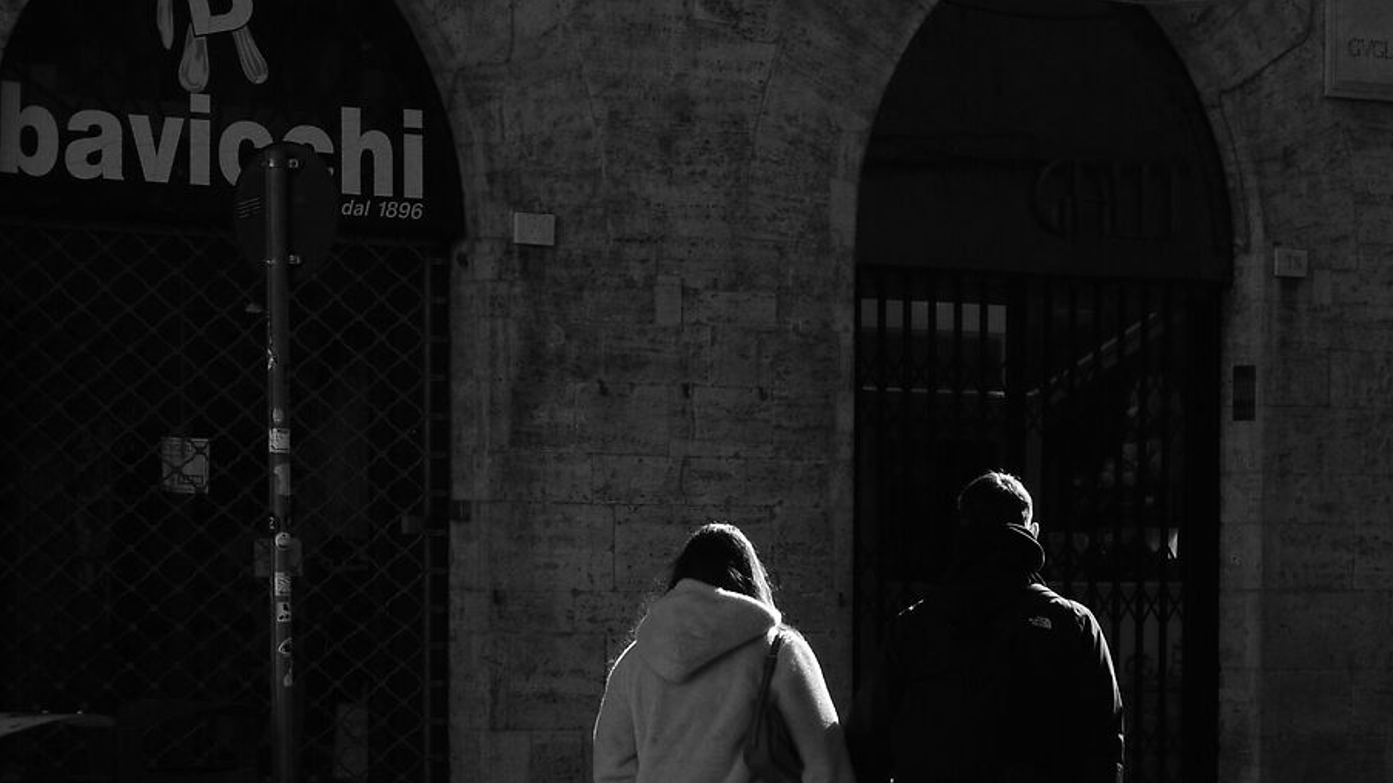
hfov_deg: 15.4
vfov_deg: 8.6
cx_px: 1096
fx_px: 5133
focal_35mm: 139
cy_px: 872
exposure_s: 1/250
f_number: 14
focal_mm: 50
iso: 400
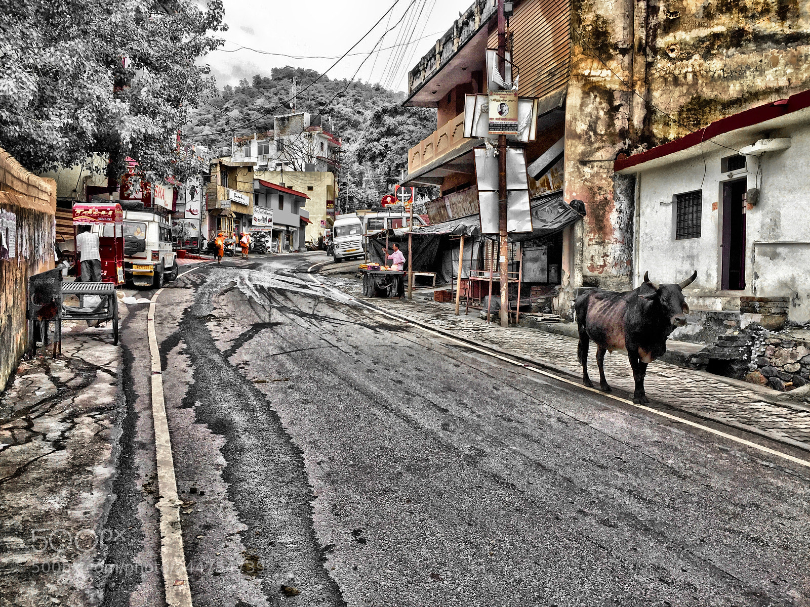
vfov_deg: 48.2
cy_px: 304
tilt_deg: -2.0
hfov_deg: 61.7
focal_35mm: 29
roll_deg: -3.2
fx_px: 679
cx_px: 405
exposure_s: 1/842
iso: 32
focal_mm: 4.15
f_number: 2.2
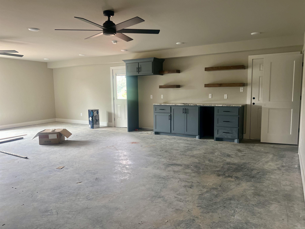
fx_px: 229
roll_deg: +0.9
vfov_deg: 53.1
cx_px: 152
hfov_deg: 67.3
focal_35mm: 26
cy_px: 114
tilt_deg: -6.9
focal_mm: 5.7
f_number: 1.5
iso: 125
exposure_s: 1/101
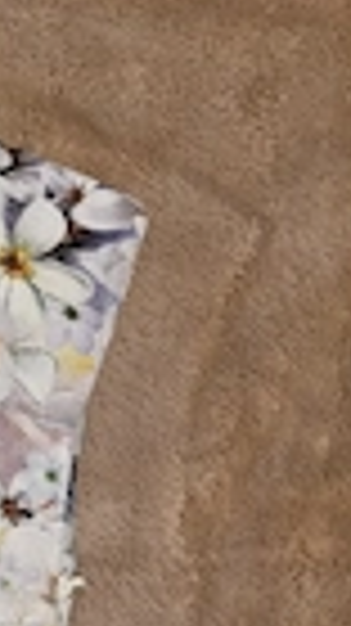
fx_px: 1193
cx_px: -256
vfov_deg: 27.5
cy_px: 644
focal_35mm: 72
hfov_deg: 14.8
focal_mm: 6.3
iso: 500
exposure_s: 1/101
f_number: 1.7
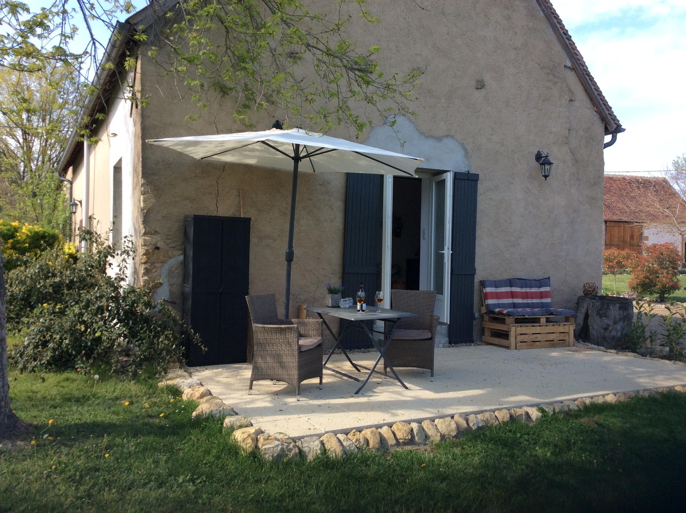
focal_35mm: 32
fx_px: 633
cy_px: 256
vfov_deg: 44.1
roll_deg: +0.4
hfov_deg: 56.9
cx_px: 343
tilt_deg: -1.4
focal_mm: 3.3
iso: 32
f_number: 2.4
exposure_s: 1/539
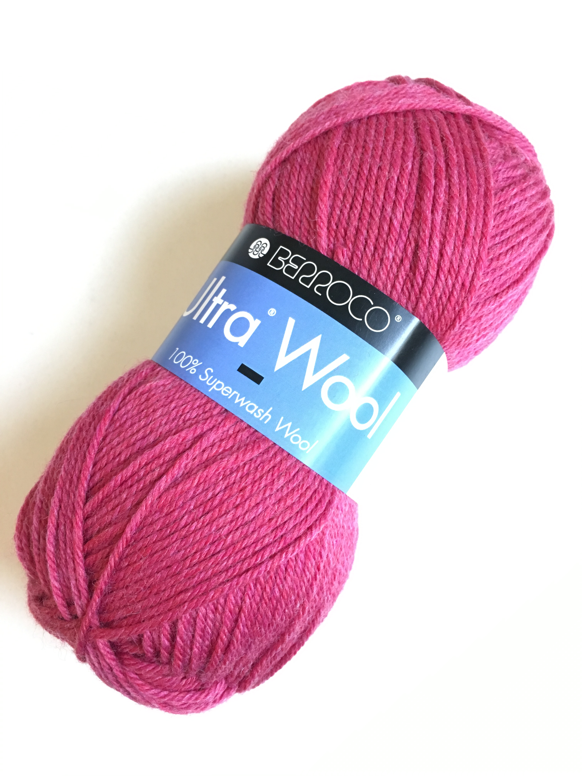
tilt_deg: -74.5
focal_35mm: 29
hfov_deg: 48.2
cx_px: 291
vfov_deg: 61.7
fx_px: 650
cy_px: 388
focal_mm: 4.15
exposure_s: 1/30
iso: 125
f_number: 2.2
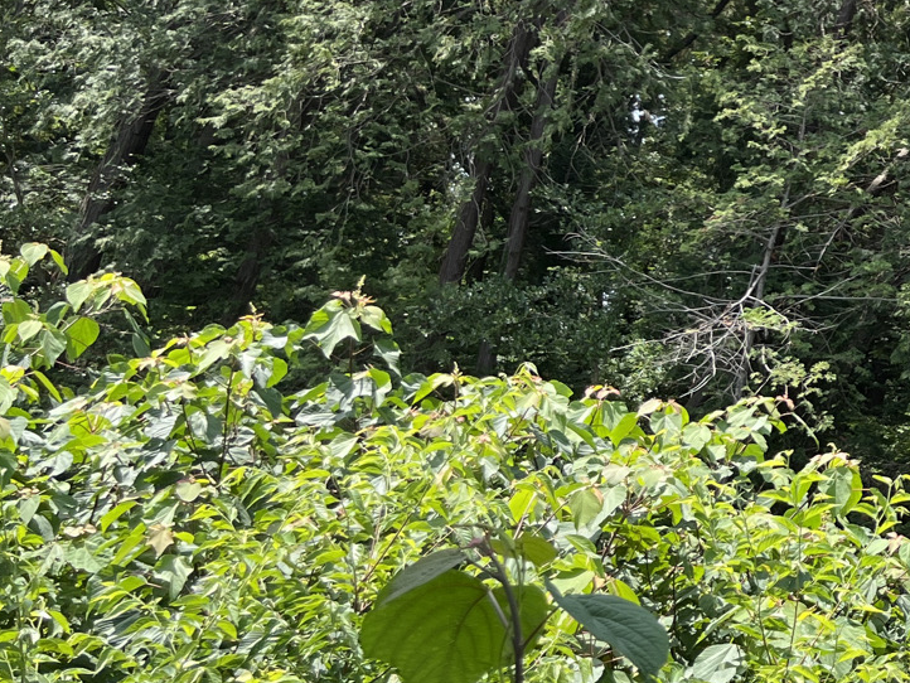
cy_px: 69
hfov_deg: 23.6
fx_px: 1893
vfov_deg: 20.1
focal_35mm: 72
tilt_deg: +15.1
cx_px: 1212
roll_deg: -9.9
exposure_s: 1/804
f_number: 1.6
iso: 50
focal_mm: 5.1
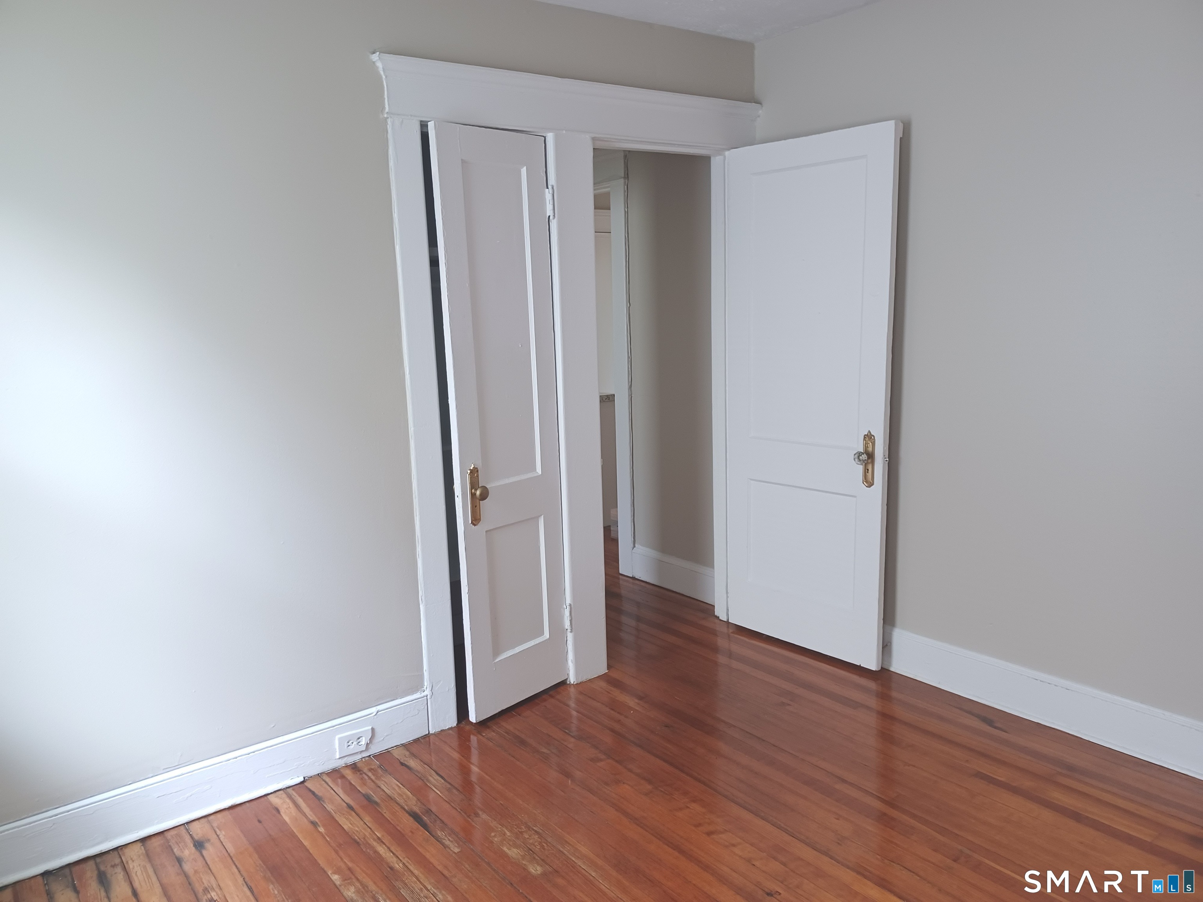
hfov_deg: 69.4
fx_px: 869
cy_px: 451
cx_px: 602
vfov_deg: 54.9
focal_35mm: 25
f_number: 1.8
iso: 250
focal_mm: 4.6
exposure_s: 1/33
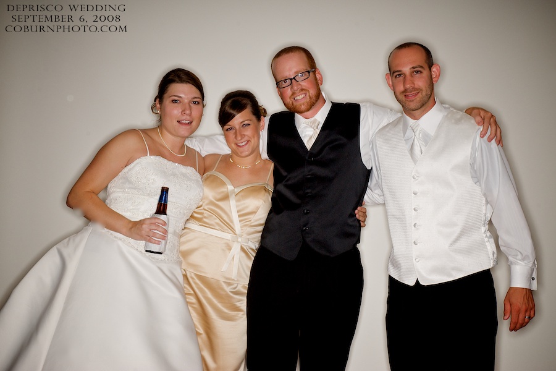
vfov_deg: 22.6
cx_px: 278
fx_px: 927
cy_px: 186
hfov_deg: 33.4
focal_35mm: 60
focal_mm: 40
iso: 200
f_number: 16
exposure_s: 1/250
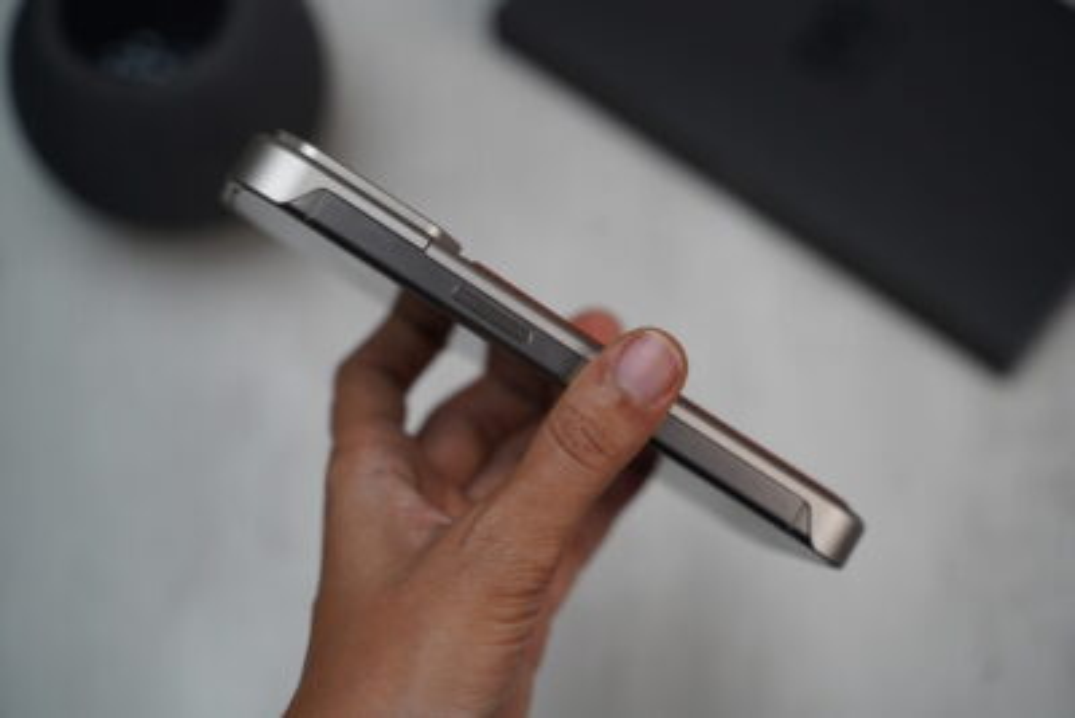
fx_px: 1882
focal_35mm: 63
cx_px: 538
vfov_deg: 21.6
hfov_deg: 31.9
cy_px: 359
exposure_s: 1/80
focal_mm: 63
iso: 640
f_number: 4
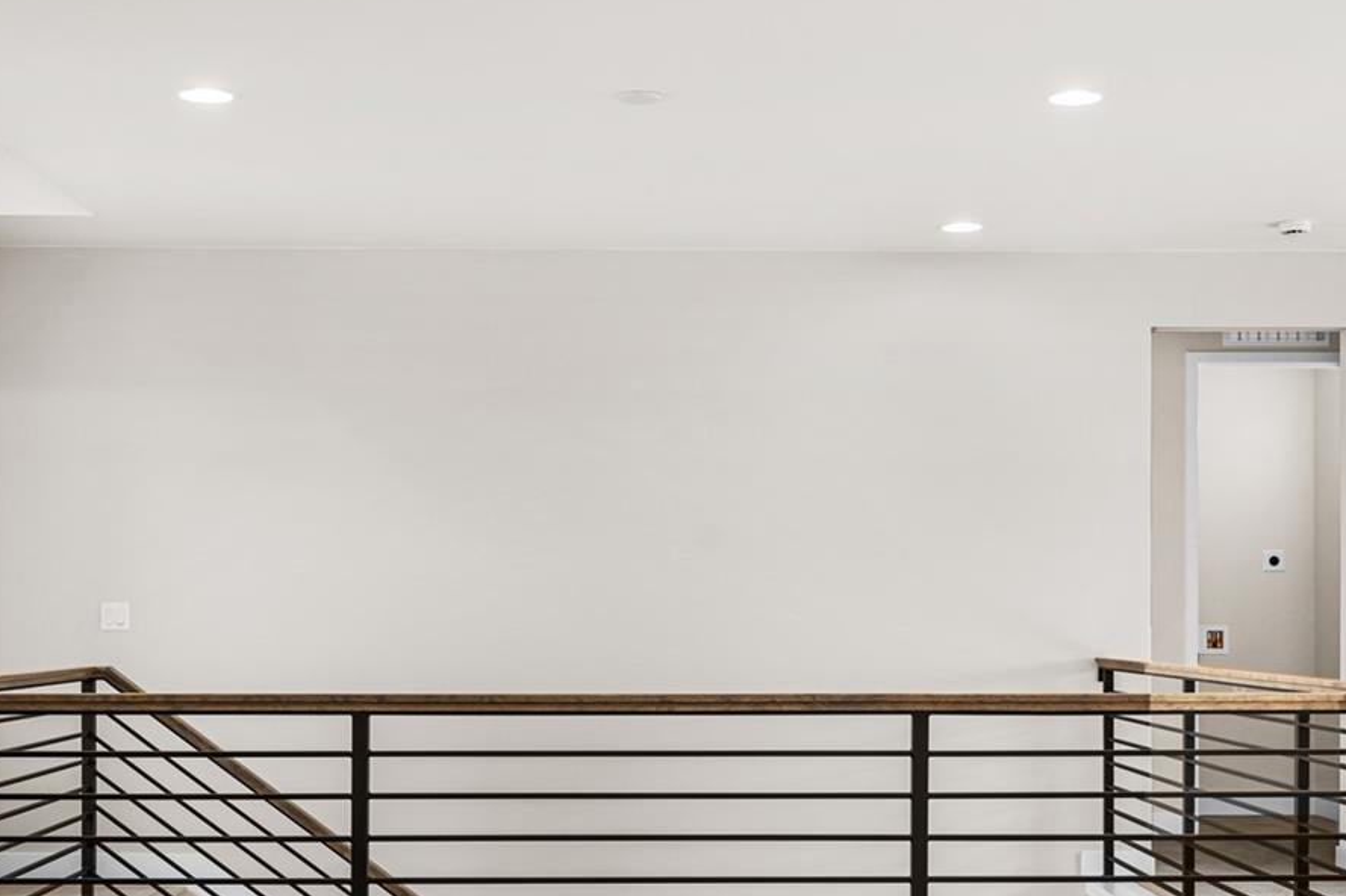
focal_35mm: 54
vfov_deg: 24.9
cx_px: 692
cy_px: 616
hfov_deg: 36.9
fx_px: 2018
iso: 160
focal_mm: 30
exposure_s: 1/15
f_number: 8
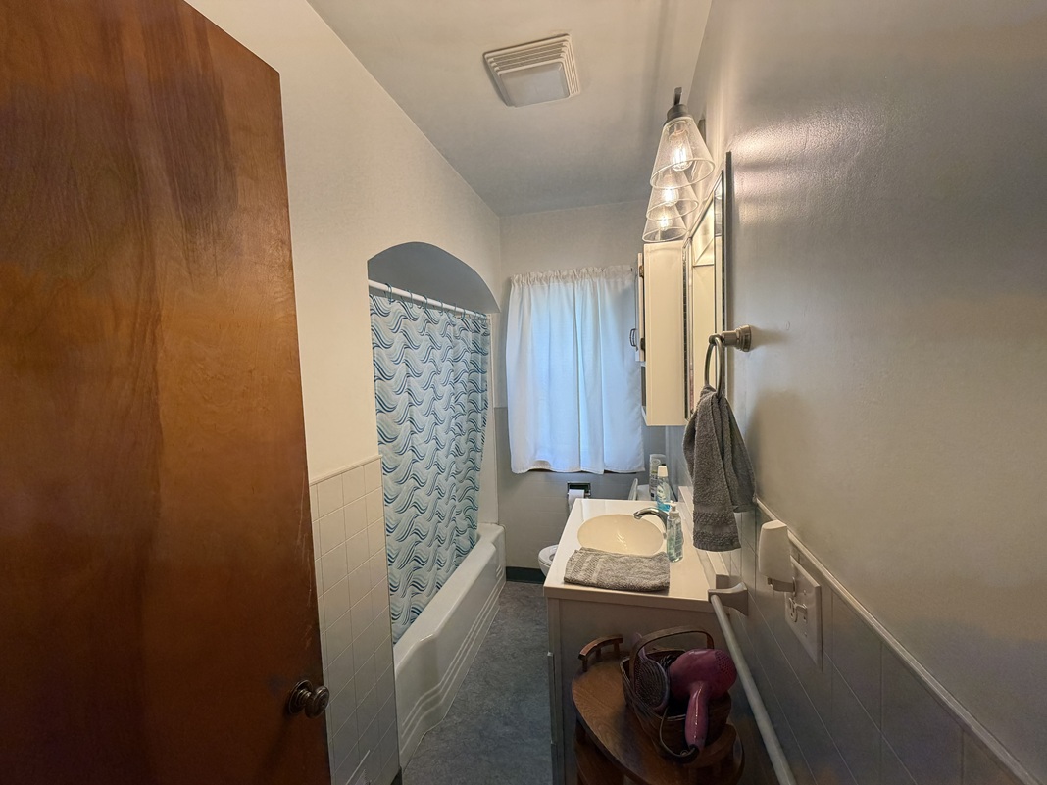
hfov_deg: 102.1
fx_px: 423
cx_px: 524
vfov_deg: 85.7
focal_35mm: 14
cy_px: 392
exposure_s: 1/120
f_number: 2.2
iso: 160
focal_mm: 2.22
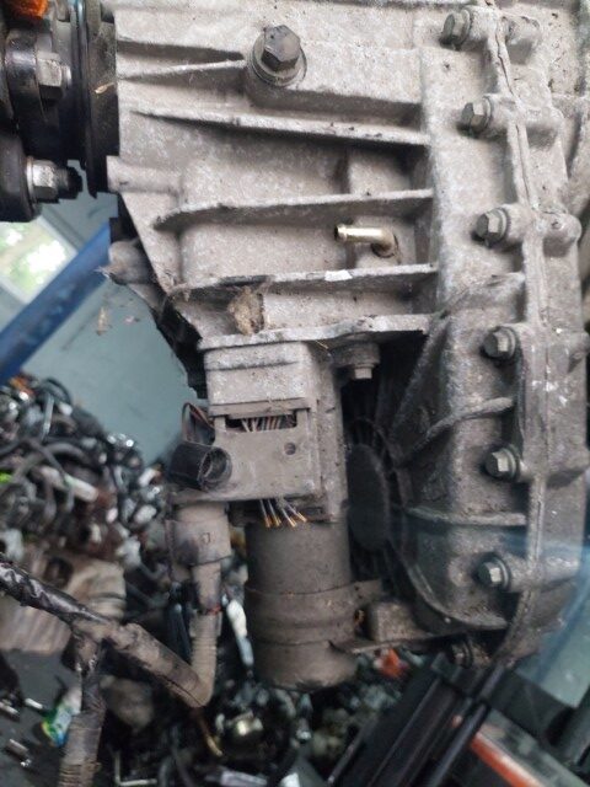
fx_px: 568
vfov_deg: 69.4
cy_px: 394
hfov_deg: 54.9
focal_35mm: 25
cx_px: 295
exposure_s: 1/50
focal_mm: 5.23
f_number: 1.8
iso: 400
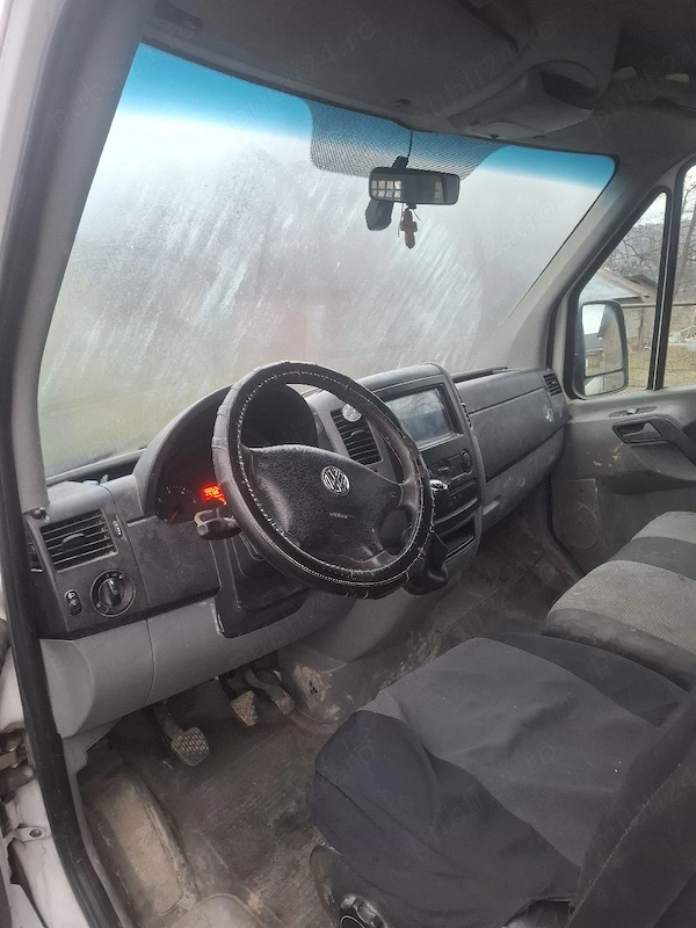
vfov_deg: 73.9
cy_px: 464
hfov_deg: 58.9
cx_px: 348
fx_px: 617
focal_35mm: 23
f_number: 1.8
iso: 200
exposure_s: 1/50
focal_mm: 5.54
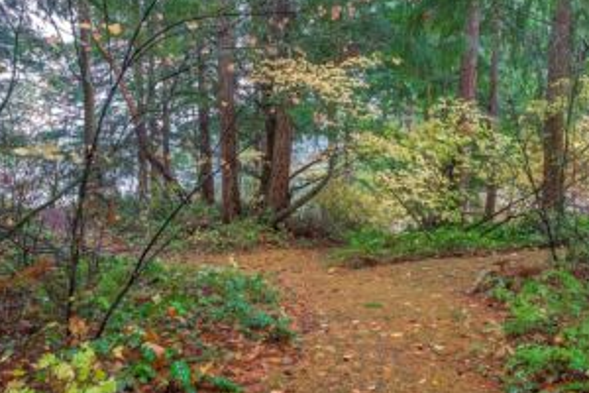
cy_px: 188
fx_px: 524
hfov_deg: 58.4
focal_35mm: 32
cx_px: 344
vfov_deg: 41.1
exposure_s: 1/30
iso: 2500
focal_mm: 24
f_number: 7.1
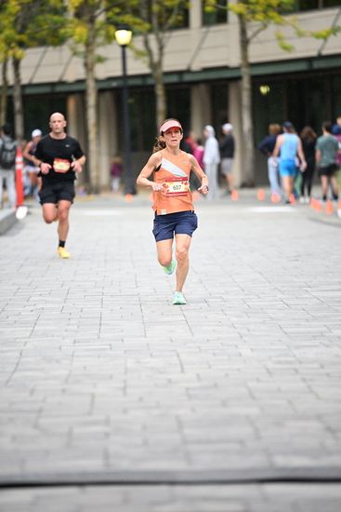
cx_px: 170
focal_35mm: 200
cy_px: 256
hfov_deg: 6.9
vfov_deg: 10.3
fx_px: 2840
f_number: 2.8
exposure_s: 1/1600
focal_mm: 200
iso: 1250
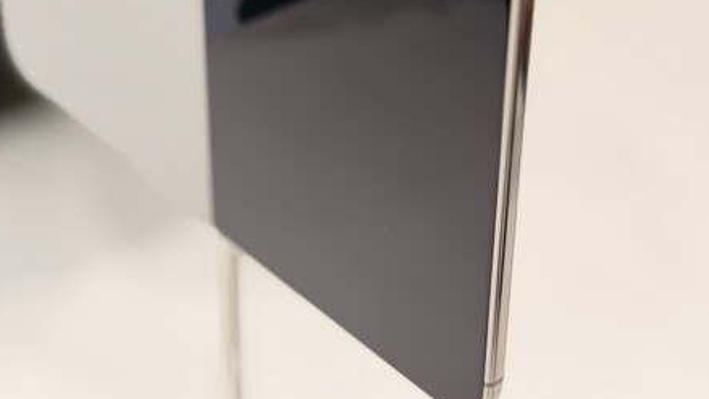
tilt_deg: -34.7
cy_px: 14
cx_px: 200
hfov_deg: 22.8
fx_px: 1748
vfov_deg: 12.9
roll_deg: +2.3
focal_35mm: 93
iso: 64
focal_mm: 6.76
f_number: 1.78
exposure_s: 1/100
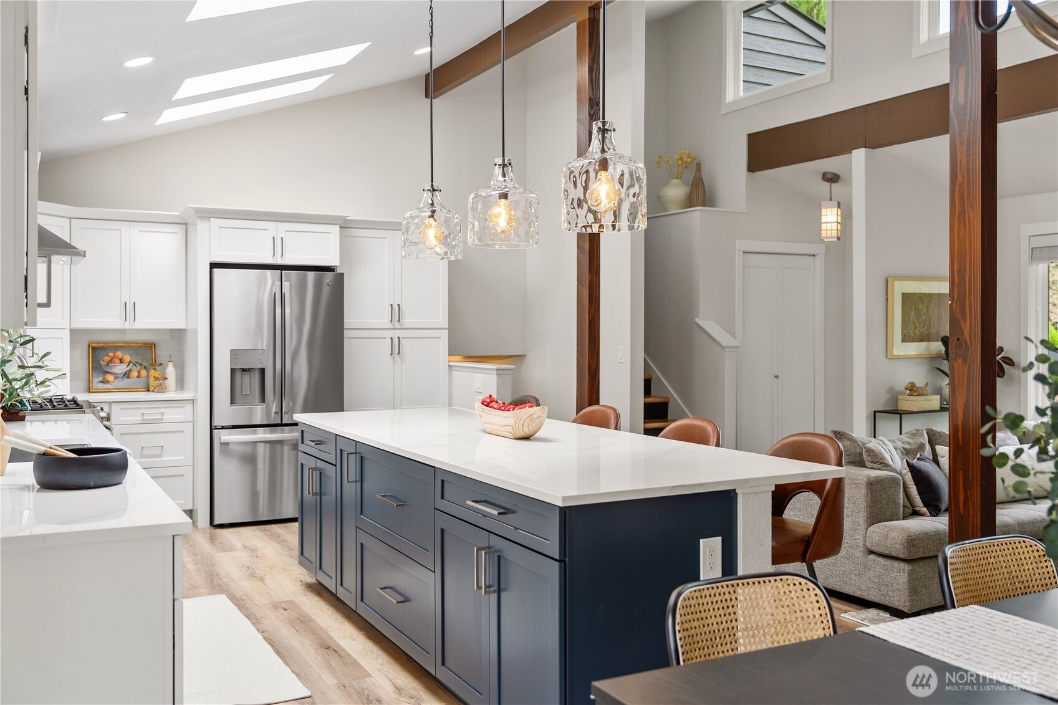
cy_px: 352
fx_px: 940
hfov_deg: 58.7
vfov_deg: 41.1
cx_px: 529
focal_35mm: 32
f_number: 3.5
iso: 320
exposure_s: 1/80
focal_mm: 32
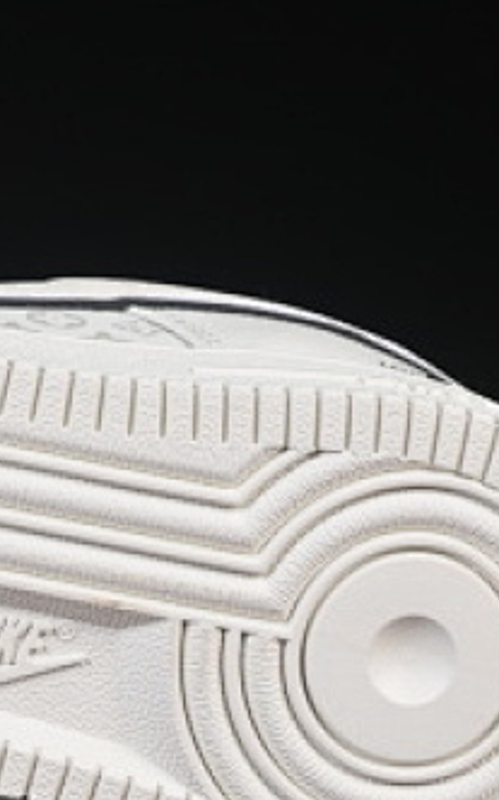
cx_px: -234
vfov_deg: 8.4
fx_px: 5427
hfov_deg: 5.2
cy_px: 354
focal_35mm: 249
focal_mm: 50
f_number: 8
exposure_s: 1/80
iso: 160
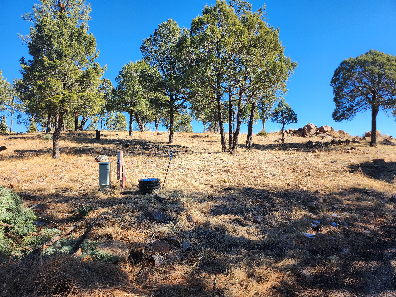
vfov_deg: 56.8
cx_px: 198
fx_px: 275
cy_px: 148
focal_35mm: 24
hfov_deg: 71.6
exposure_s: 1/1321
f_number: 1.8
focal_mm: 5
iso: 50
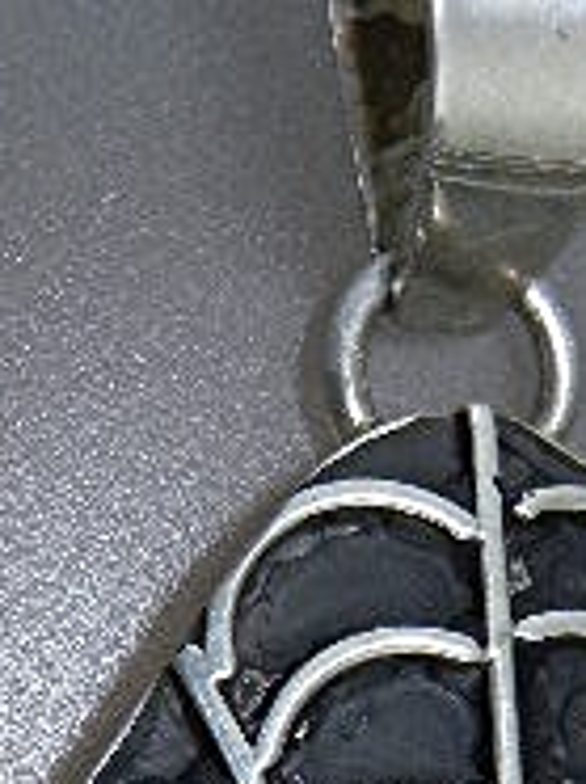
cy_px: 1012
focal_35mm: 155
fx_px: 3507
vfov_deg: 12.4
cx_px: 371
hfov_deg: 9.5
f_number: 7.6
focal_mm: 8.1
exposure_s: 1/30
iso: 455
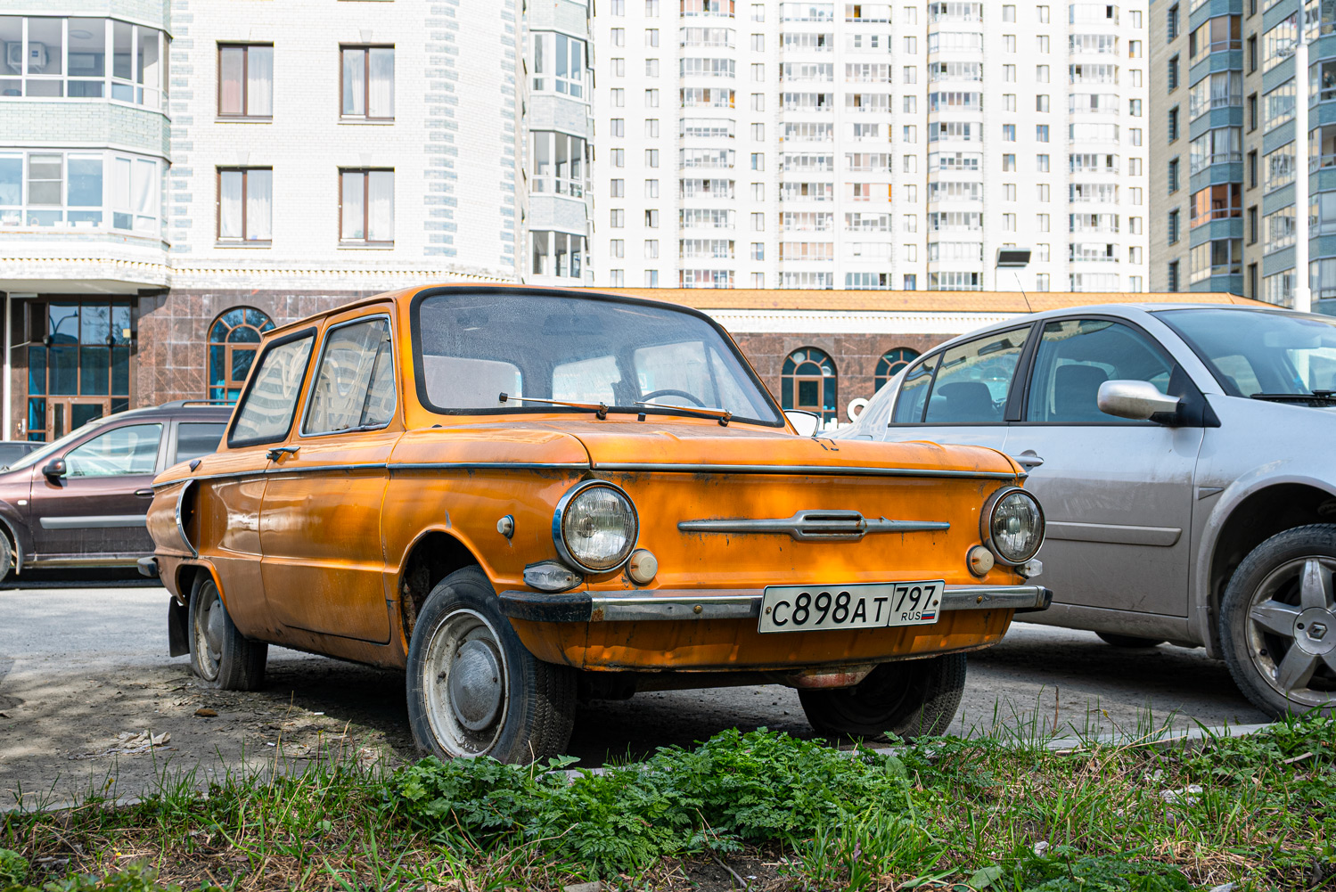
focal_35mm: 34
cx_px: 668
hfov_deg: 55.1
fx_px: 1281
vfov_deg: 38.4
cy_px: 446
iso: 100
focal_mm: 34.5
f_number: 6.3
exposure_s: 1/200
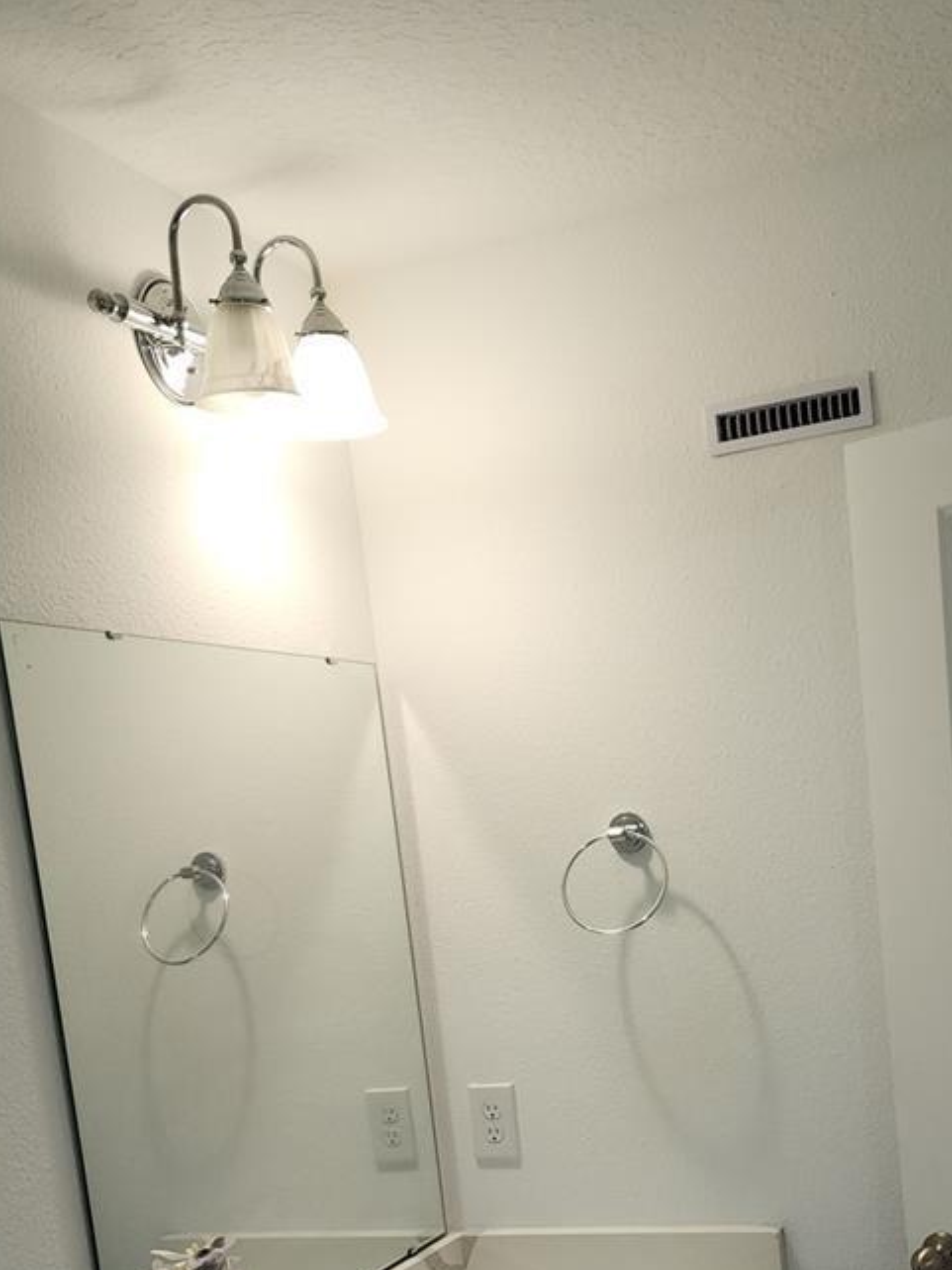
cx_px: 677
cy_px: 1058
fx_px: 1578
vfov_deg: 41.5
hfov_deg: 33.1
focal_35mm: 43
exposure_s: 1/60
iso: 64
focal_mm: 6.4
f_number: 1.8
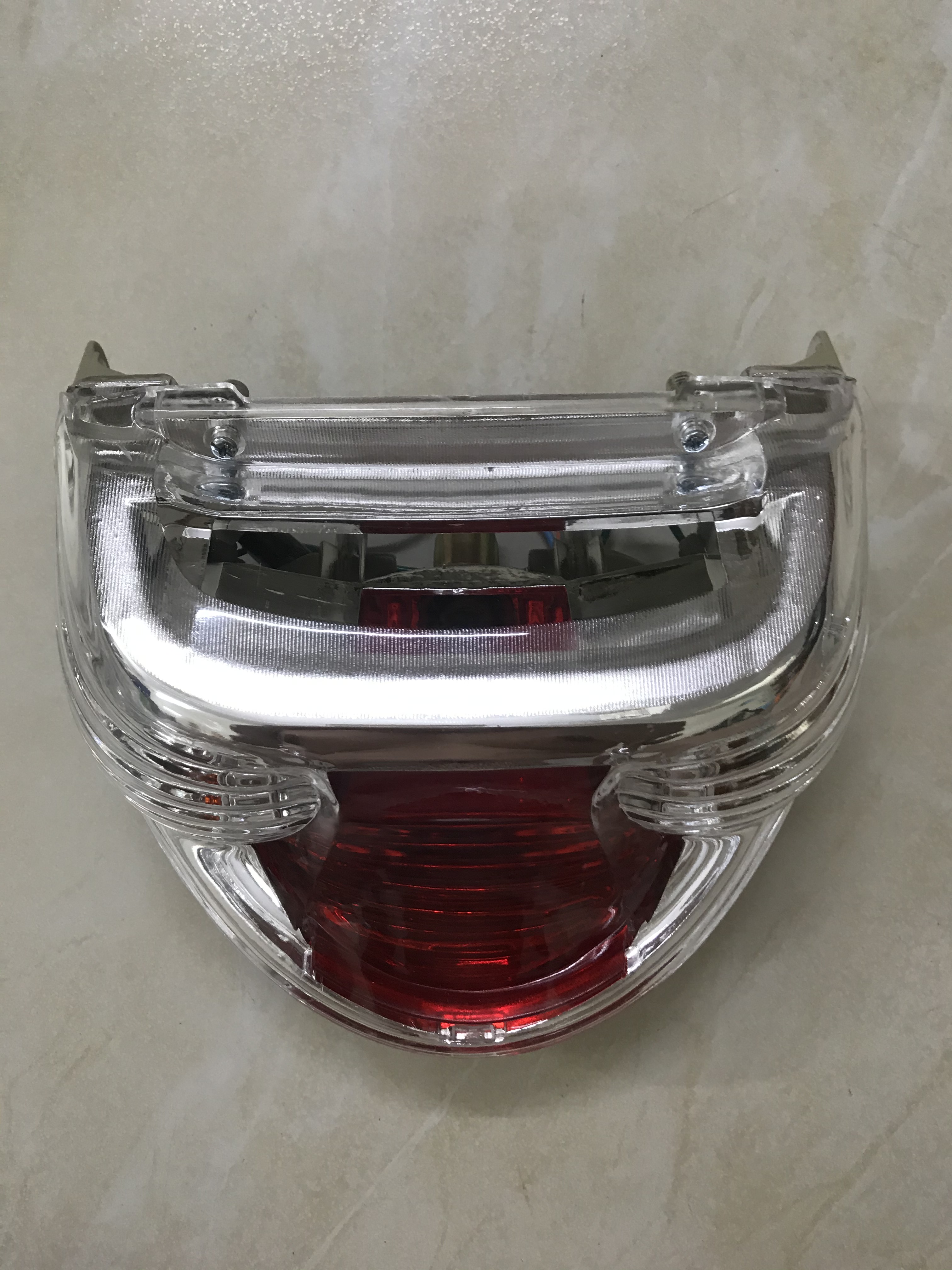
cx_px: 476
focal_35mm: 28
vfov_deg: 63.4
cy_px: 635
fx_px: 1027
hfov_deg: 49.7
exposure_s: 1/17
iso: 40
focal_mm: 3.99
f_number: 1.8
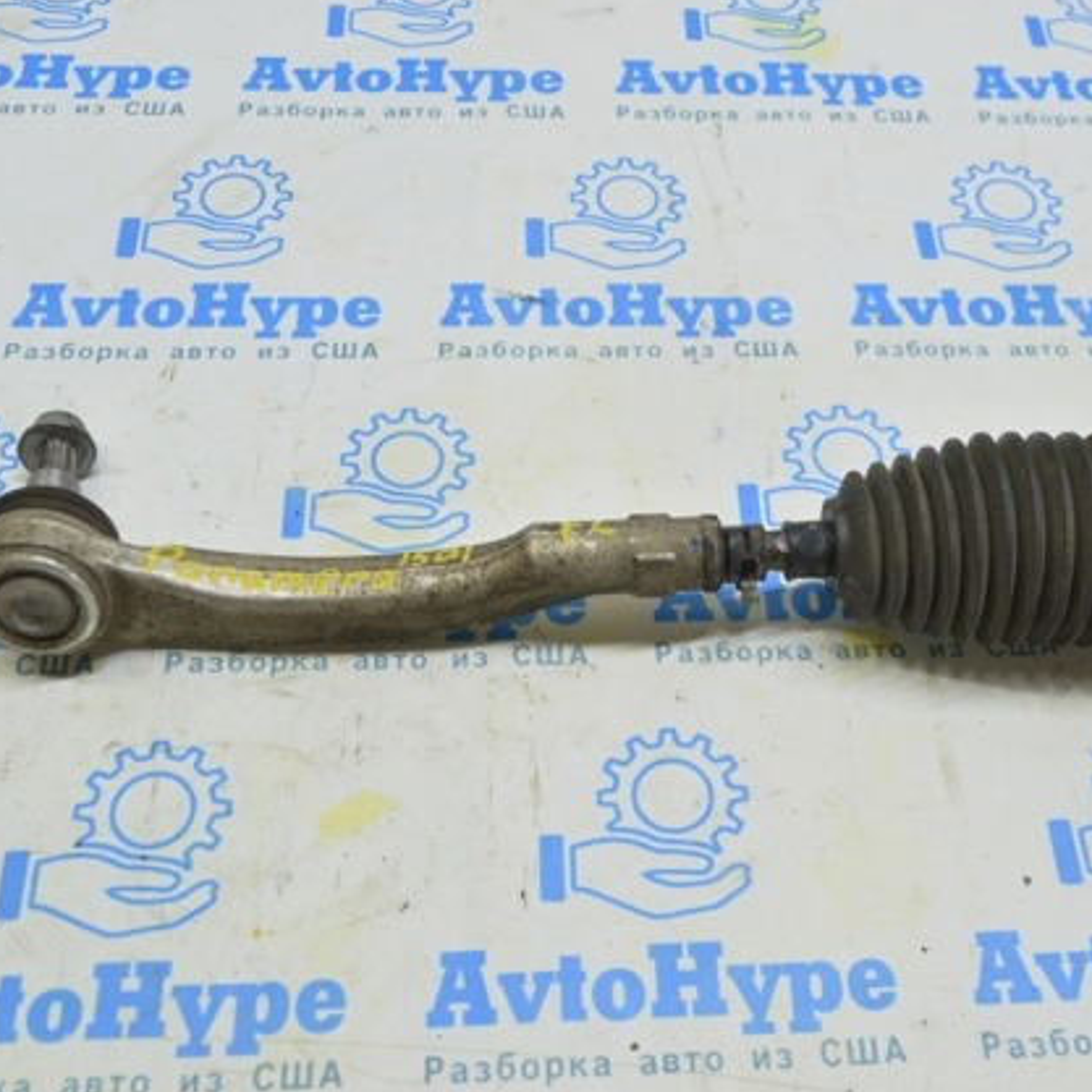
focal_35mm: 43
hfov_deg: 39.1
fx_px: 1535
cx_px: 613
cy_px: 543
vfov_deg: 39.2
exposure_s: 1/20
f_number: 5.6
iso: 400
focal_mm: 22
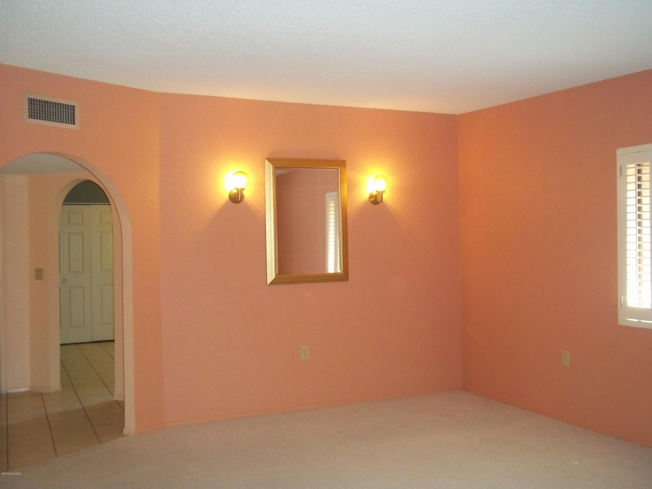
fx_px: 678
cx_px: 326
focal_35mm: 36
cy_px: 244
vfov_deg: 39.7
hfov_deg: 51.4
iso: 320
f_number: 3.1
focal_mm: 6.5
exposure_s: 1/30
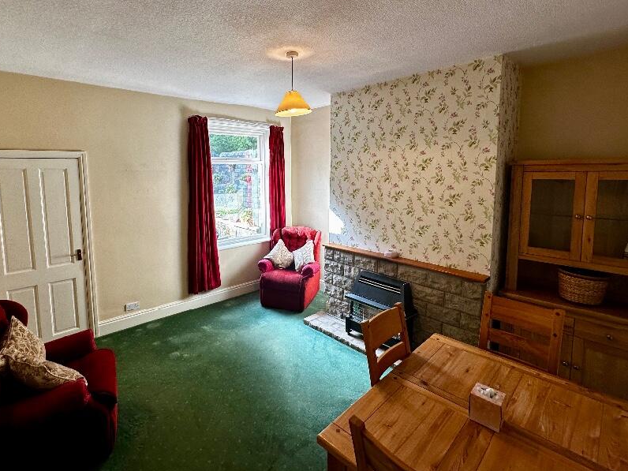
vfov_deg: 71.2
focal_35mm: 18
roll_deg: +0.7
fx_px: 327
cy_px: 202
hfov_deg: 87.4
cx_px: 278
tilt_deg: -5.4
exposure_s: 1/100
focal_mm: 2.22
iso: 64
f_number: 2.2
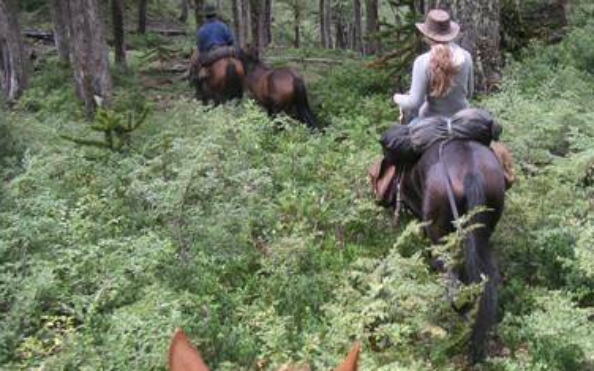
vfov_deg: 29.8
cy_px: 160
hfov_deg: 46.2
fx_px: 696
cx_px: 313
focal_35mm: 43
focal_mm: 6
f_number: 2.8
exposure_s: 1/90
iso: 50
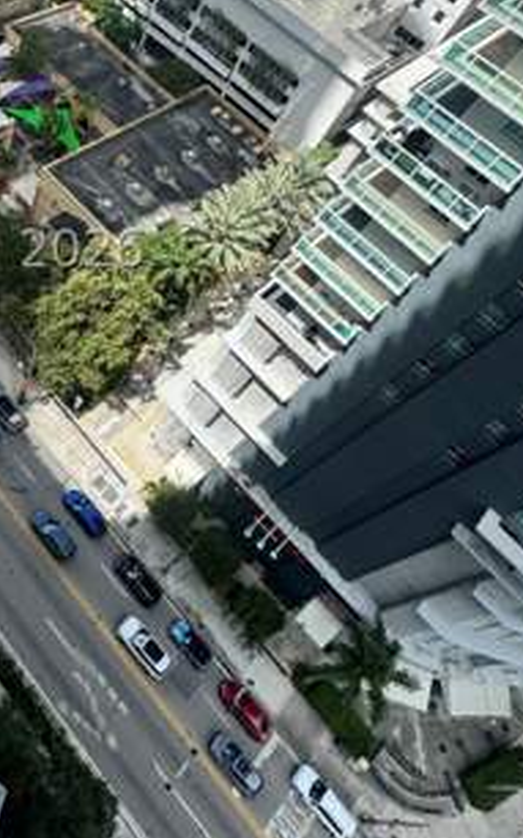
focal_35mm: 31
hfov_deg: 38.5
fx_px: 708
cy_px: 249
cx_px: 79
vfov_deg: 59.2
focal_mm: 2.22
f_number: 2.2
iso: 50
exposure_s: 1/1346
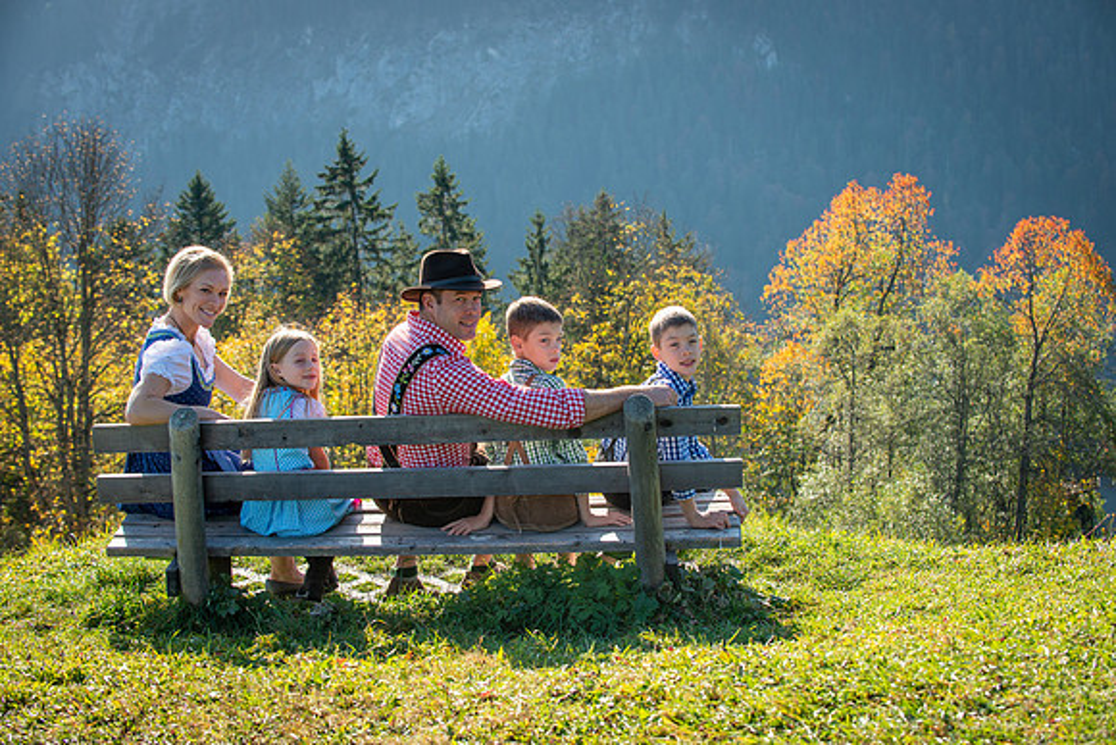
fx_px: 2170
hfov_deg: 28.8
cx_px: 558
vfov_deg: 19.5
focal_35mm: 70
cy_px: 372
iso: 100
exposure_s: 1/250
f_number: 7.1
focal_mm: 70
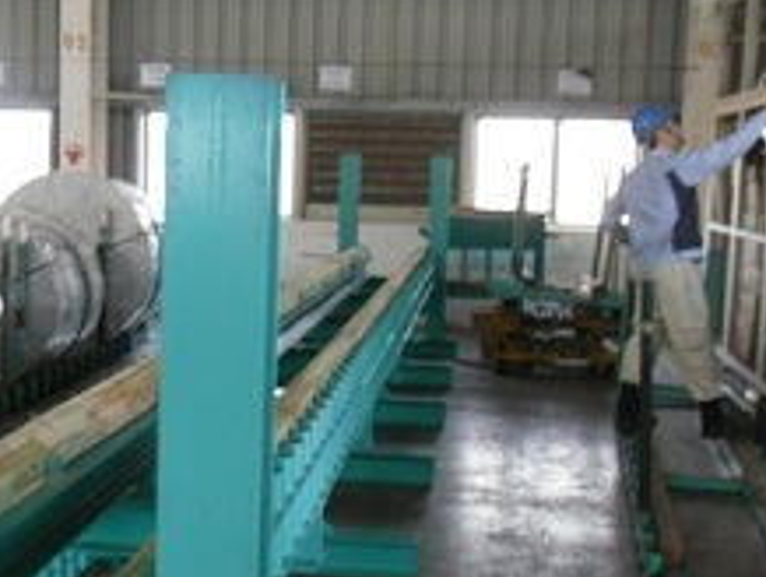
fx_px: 1684
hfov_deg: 25.4
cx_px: 223
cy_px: 364
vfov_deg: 19.4
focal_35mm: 76
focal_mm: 6.3
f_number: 3.5
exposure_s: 1/45
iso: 100
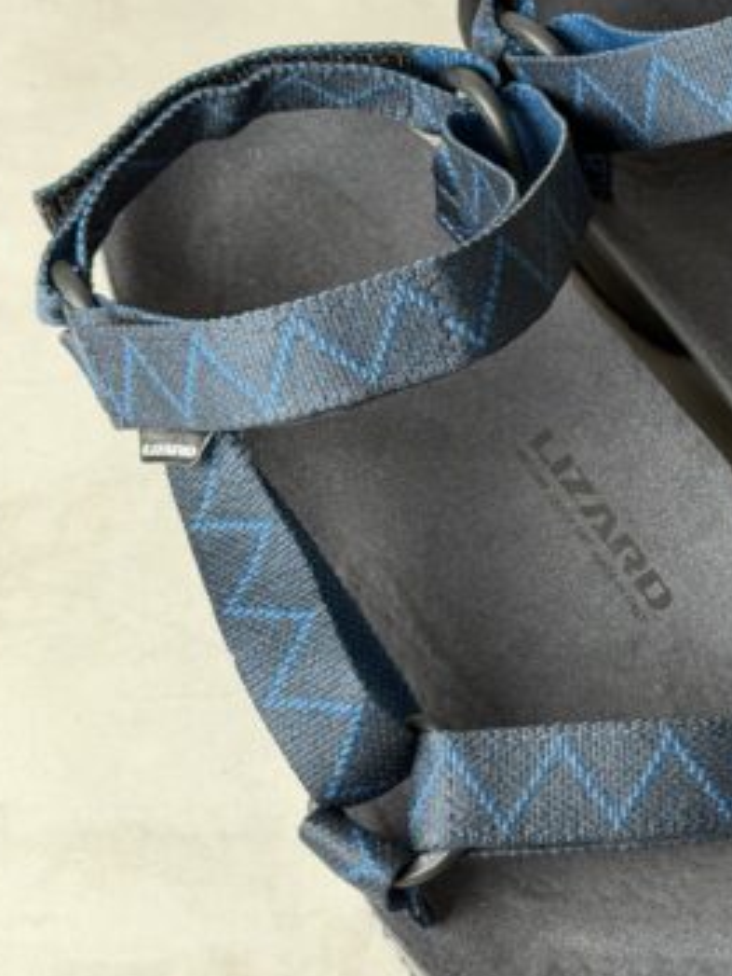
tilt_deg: -57.6
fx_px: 3100
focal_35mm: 110
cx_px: 752
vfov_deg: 17.9
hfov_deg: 13.3
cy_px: 484
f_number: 1.78
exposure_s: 1/50
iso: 125
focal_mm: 6.76
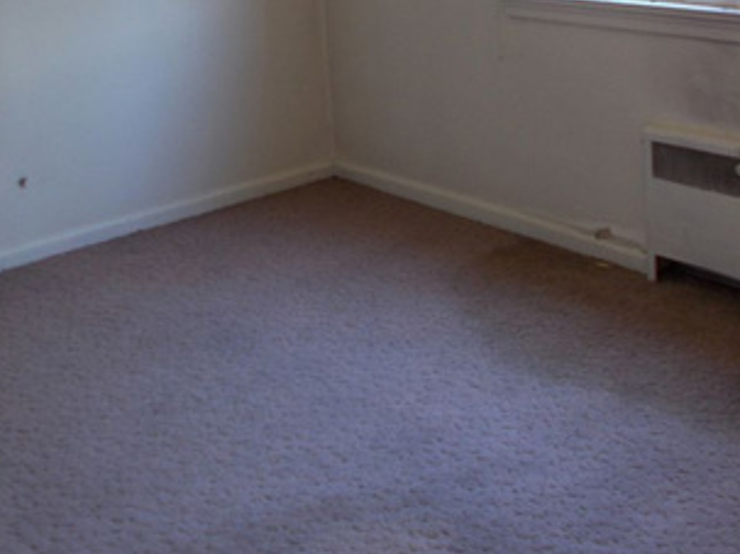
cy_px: -2
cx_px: 374
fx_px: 1175
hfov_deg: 34.9
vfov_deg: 25.2
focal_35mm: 55
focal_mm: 4.6
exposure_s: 1/25
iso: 80
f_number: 3.2
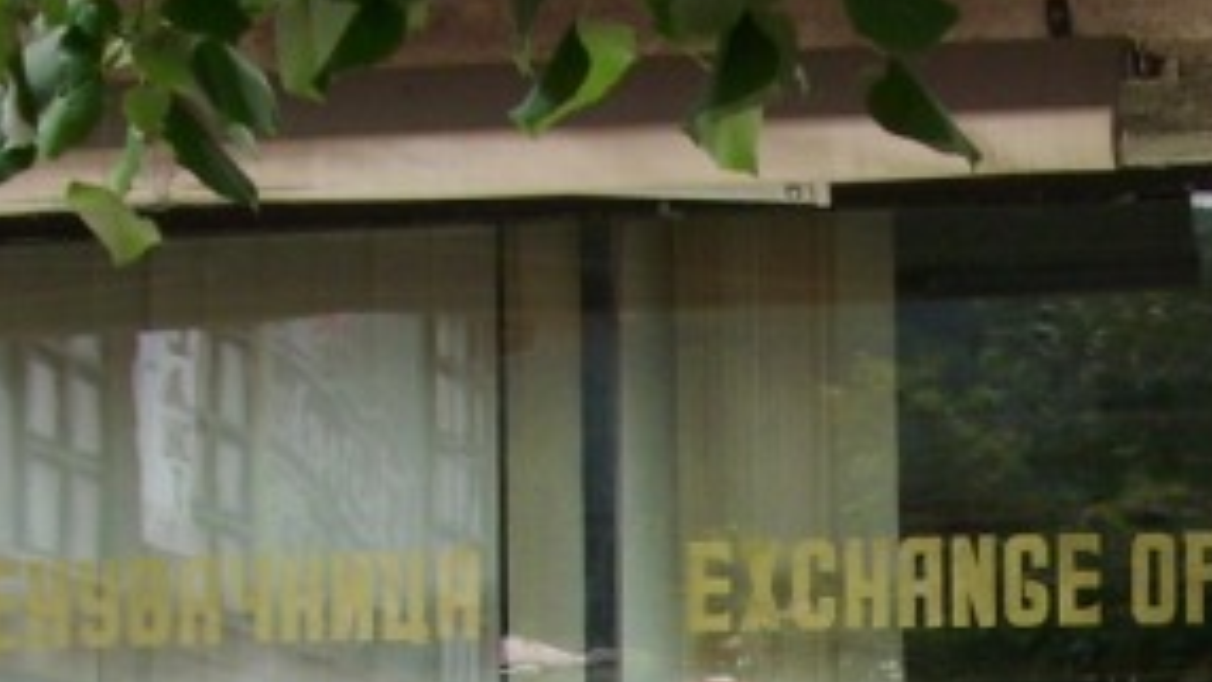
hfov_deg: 17.2
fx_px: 3889
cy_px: 1169
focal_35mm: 121
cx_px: 1280
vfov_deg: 9.6
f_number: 2.8
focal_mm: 6.2
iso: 50
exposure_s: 1/228
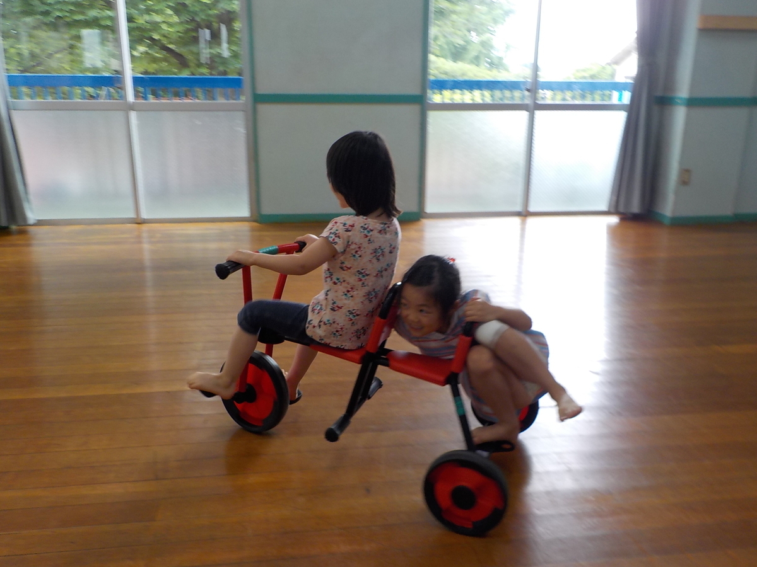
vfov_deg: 46.8
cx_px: 378
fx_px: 656
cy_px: 284
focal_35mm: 30
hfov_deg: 60.0
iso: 125
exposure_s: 1/30
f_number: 3.3
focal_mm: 4.1
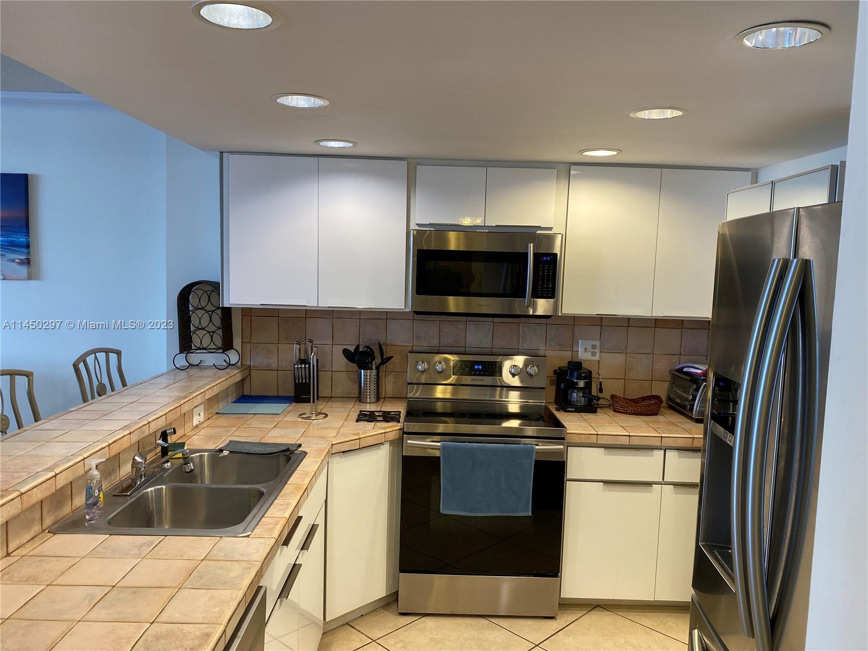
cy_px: 326
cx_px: 434
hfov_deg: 67.3
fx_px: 652
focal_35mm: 26
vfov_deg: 53.1
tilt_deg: -5.3
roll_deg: -1.9
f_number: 1.8
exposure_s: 1/60
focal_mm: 4.25
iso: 80
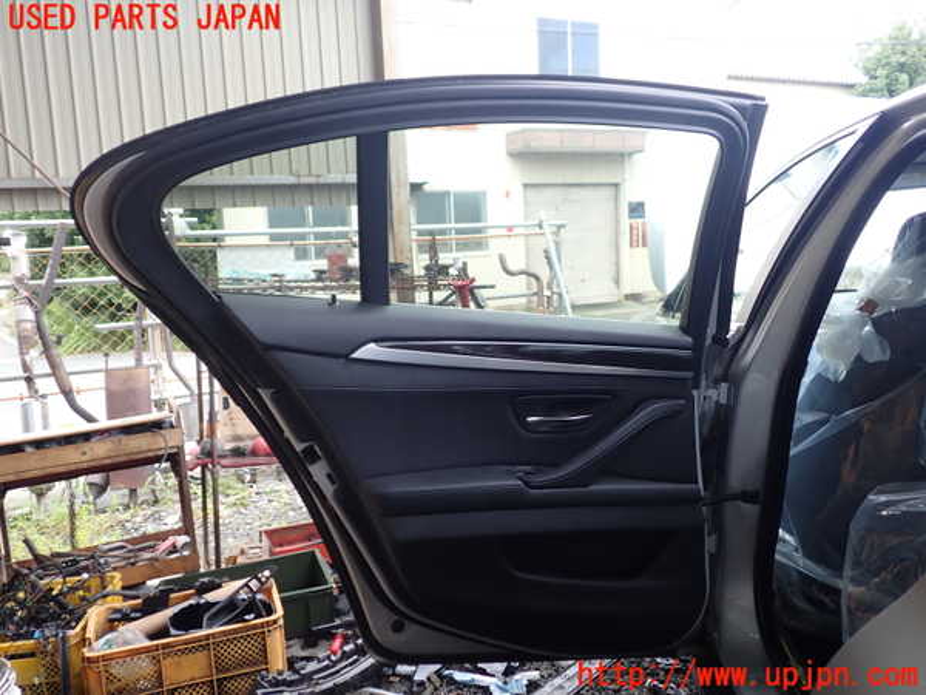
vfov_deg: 46.8
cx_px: 463
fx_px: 803
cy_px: 348
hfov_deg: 60.0
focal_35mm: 30
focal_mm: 5.4
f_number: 2.3
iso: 100
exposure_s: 1/100
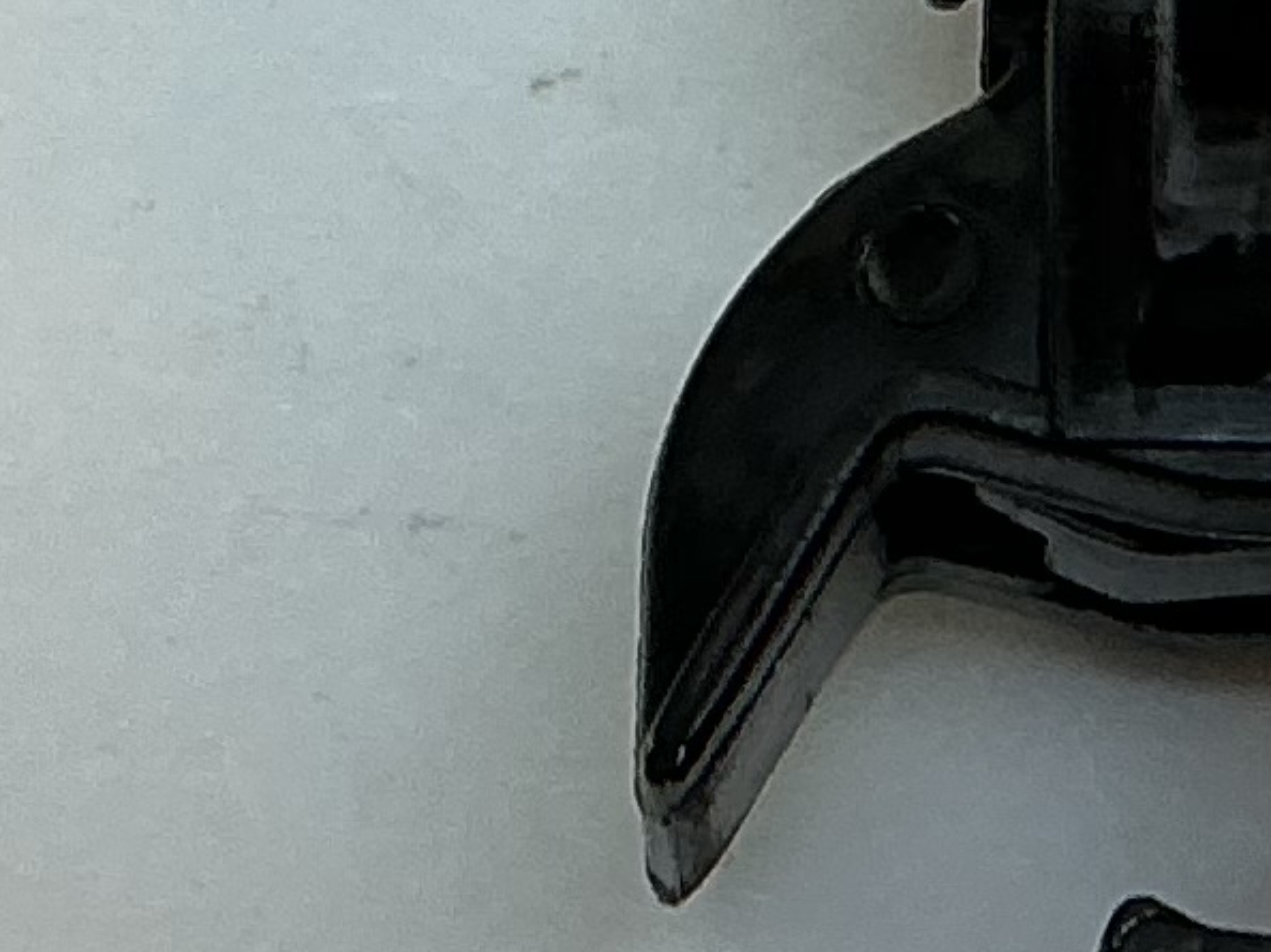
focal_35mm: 197
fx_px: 7230
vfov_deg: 7.2
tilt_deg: -68.3
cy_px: -1095
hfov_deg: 10.0
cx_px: 1027
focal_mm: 3
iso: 20
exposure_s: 1/100
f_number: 1.8
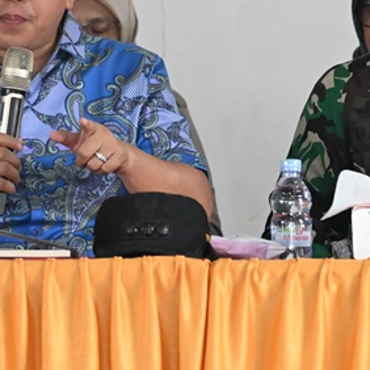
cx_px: 70
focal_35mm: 706
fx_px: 8538
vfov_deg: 2.5
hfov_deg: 2.5
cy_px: 22
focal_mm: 260
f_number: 5.6
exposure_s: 1/250
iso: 9000
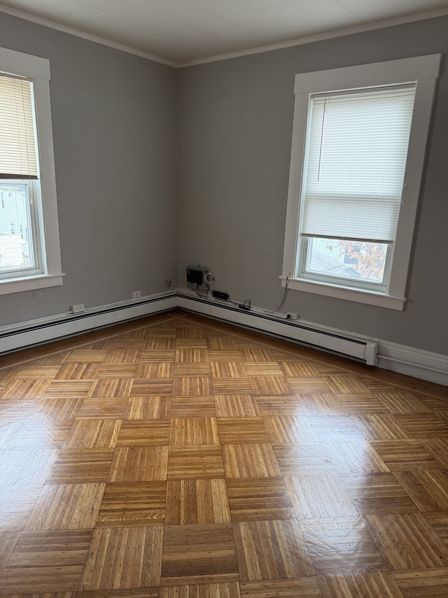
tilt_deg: -13.5
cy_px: 299
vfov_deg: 71.6
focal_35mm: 24
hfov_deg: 56.8
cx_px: 224
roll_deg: -2.7
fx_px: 414
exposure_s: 1/121
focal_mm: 6.76
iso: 200
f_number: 1.78
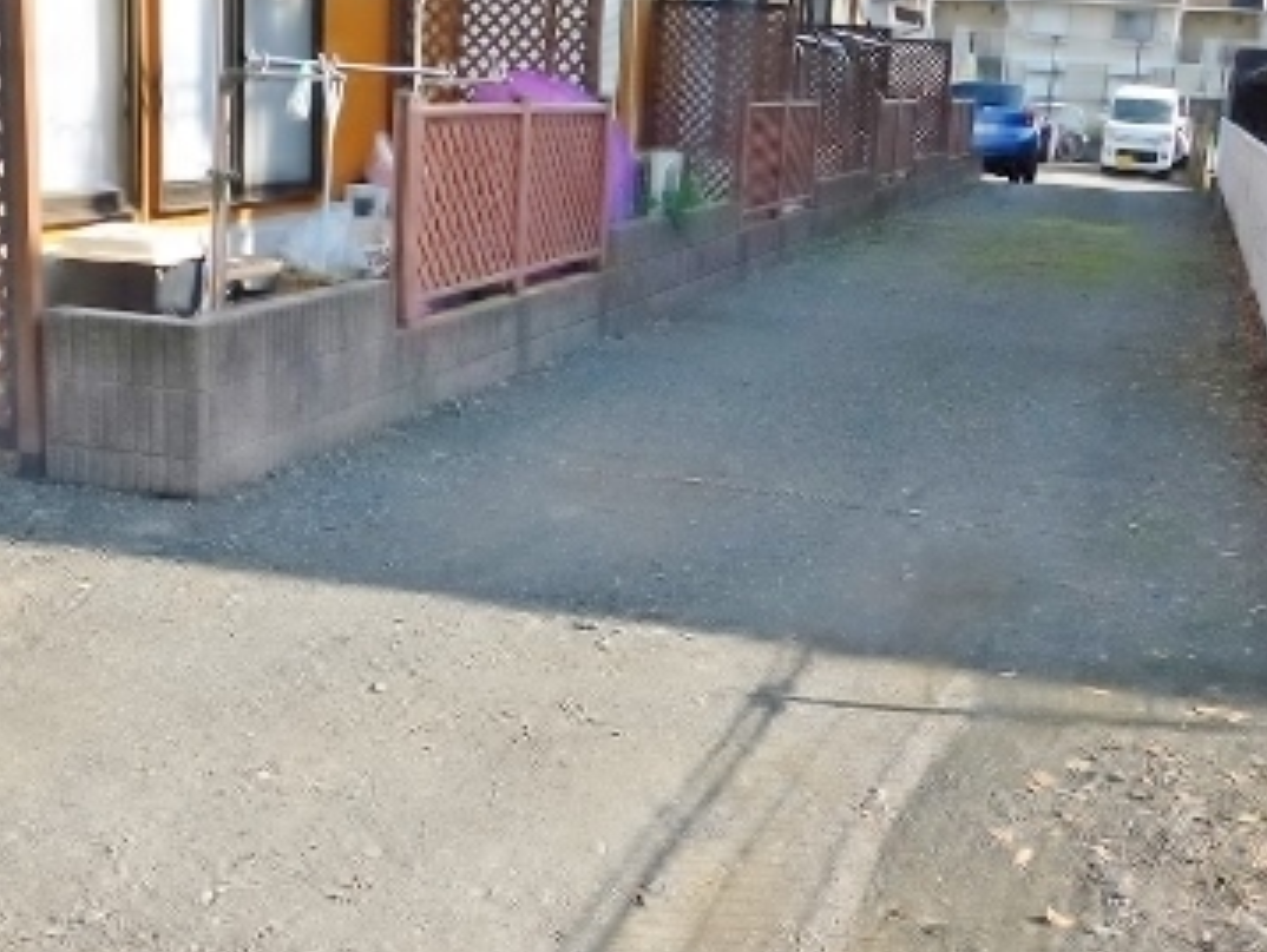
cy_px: 538
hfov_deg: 38.2
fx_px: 1831
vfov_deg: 29.1
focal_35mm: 50
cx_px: 644
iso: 125
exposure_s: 1/500
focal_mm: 4.9
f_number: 3.2
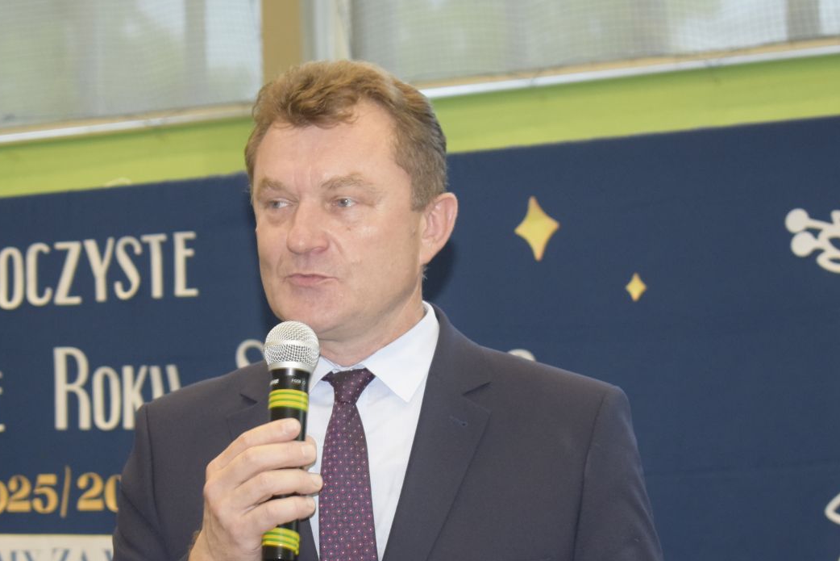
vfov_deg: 11.5
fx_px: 2770
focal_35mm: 119
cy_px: 384
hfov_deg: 17.2
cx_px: 362
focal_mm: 55
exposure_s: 1/60
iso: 2000
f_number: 5.6
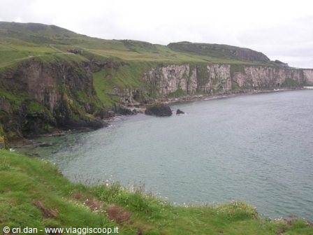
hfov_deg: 51.4
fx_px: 326
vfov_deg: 39.7
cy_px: 118
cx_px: 156
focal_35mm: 36
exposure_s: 1/146
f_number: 4.8
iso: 64
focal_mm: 7.5
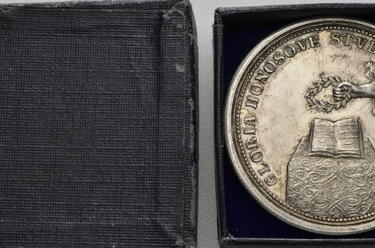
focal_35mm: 109
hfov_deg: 18.8
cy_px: 133
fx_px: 1133
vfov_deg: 12.5
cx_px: 209
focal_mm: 46
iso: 400
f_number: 14
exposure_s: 1/200
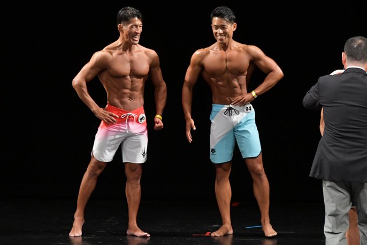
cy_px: 115
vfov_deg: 4.1
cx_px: 183
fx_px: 3455
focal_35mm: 339
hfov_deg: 6.1
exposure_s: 1/400
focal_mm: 200
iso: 3200
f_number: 5.6
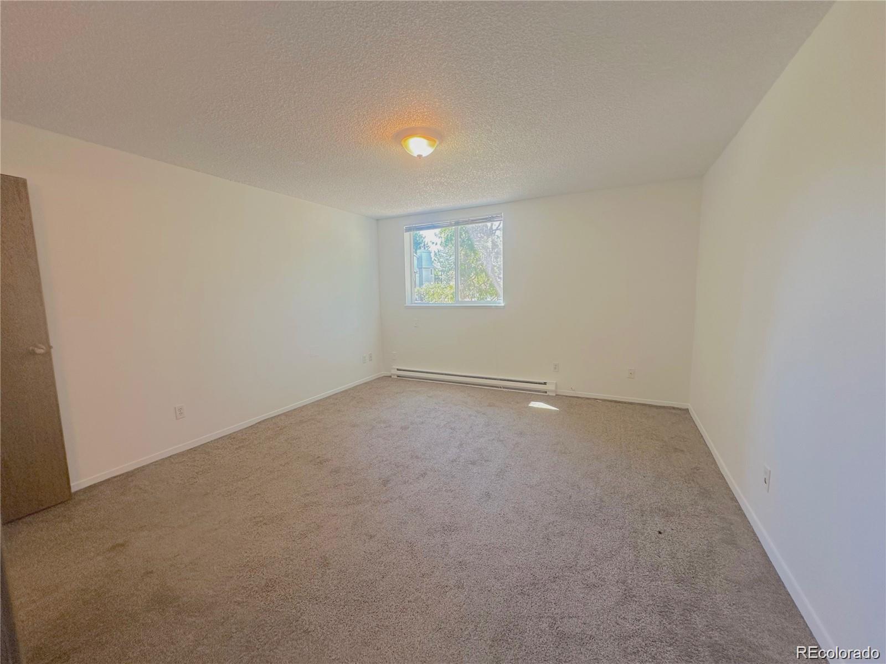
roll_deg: +1.0
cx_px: 443
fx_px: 358
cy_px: 332
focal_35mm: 14
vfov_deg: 85.7
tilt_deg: -5.3
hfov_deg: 102.1
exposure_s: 1/120
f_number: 2.2
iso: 160
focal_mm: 2.22
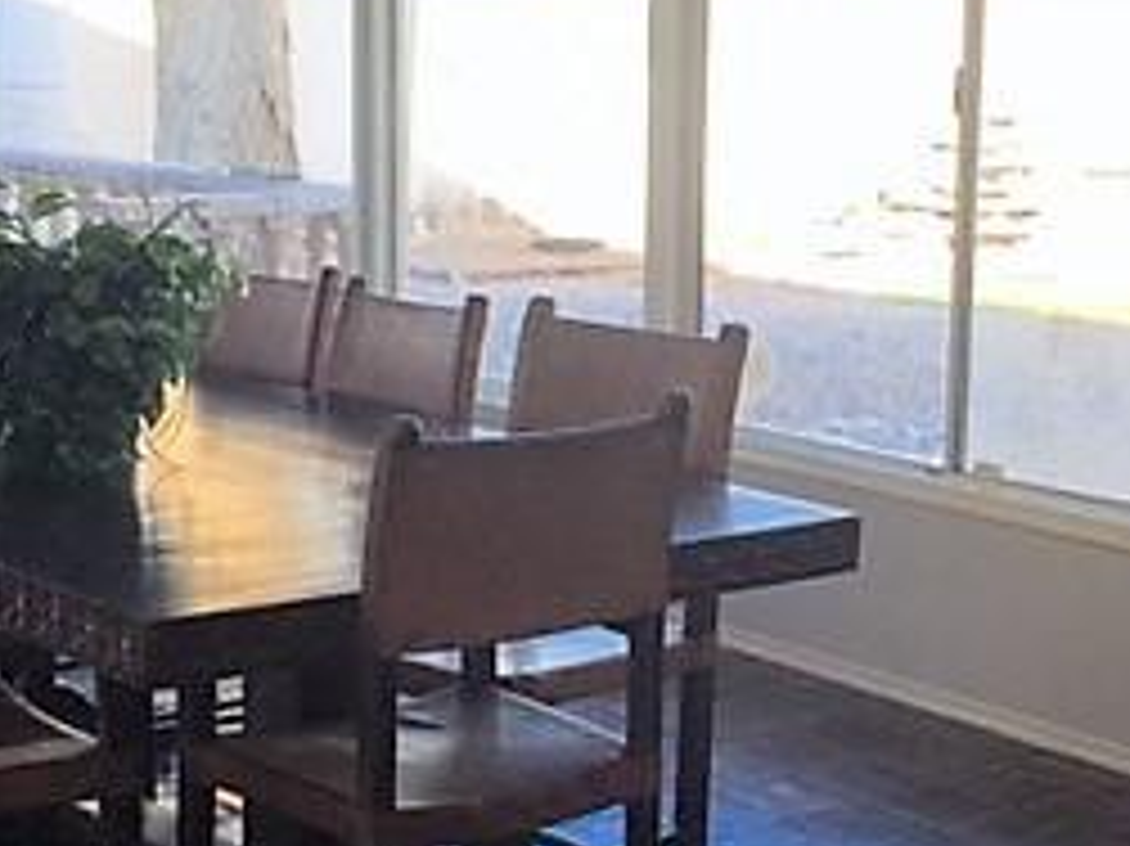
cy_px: 450
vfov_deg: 19.9
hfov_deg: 26.3
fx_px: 2414
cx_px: 626
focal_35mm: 74
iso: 32
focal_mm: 4.15
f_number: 2.2
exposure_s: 1/311
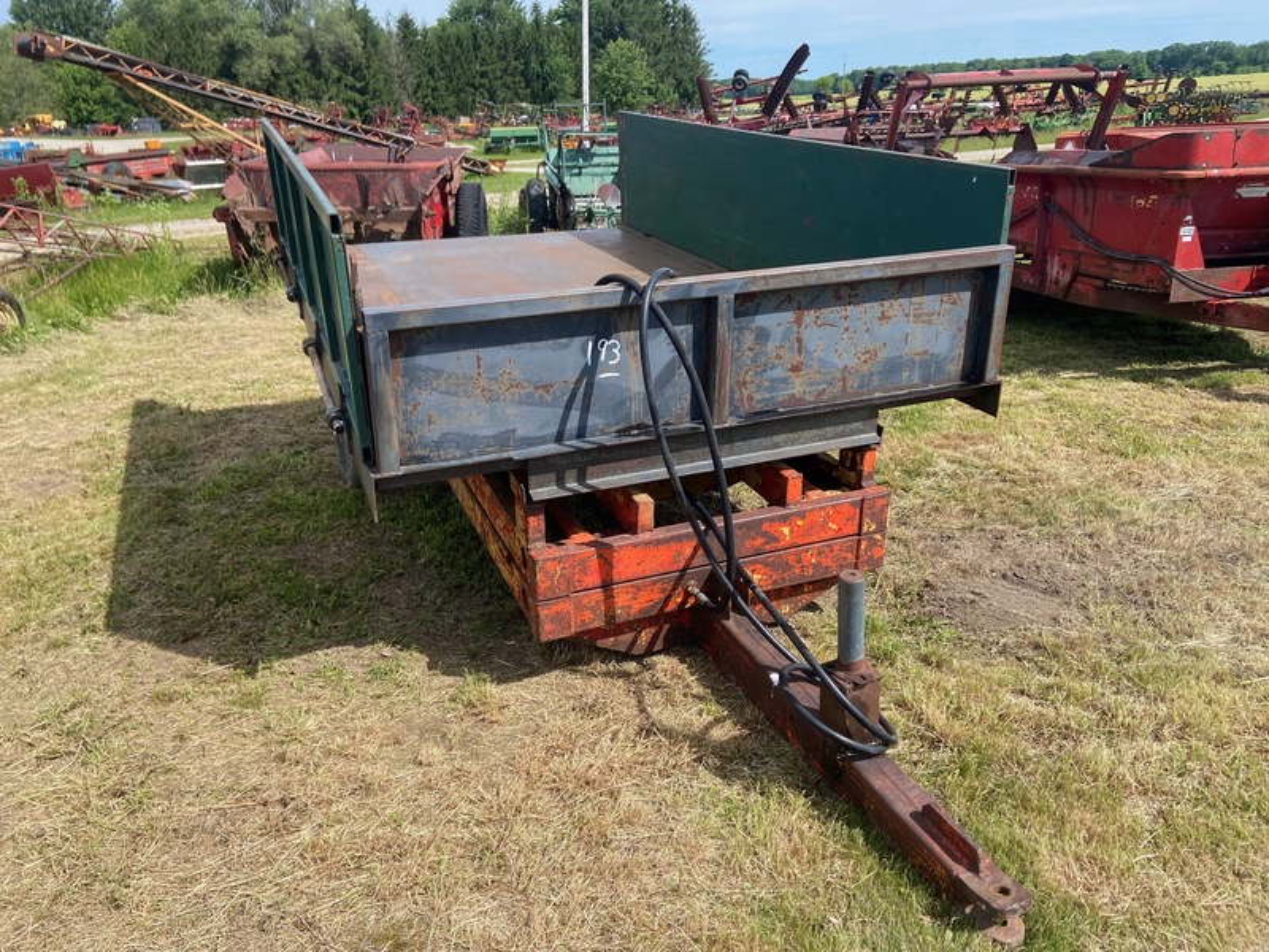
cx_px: 634
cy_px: 476
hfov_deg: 67.3
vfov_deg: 53.1
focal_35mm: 26
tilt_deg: -22.2
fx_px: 953
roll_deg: +2.9
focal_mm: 4.25
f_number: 1.8
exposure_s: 1/1565
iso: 32
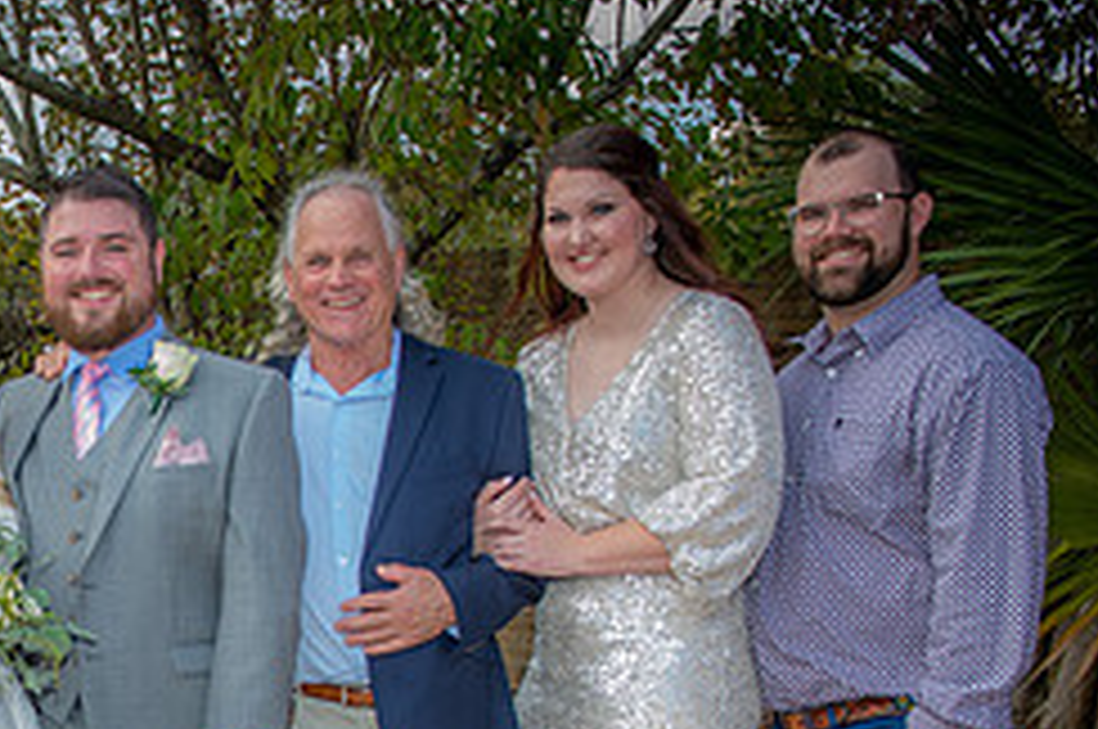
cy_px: 765
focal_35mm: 69
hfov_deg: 27.3
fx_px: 2102
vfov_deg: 19.0
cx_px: -45
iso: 50
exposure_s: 1/125
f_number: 5
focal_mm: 29
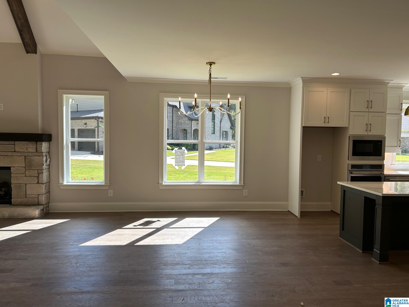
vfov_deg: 53.1
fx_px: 307
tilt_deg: -2.7
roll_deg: -0.3
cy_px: 154
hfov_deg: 67.3
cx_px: 204
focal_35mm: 26
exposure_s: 1/434
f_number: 1.5
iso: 50
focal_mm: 5.7
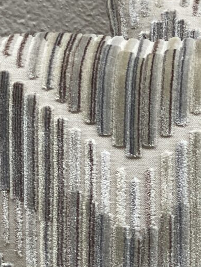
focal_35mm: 261
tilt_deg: -16.8
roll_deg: +0.9
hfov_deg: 5.6
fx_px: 2019
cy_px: 356
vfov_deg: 7.5
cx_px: 358
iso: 20
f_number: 2
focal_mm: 6
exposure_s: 1/363
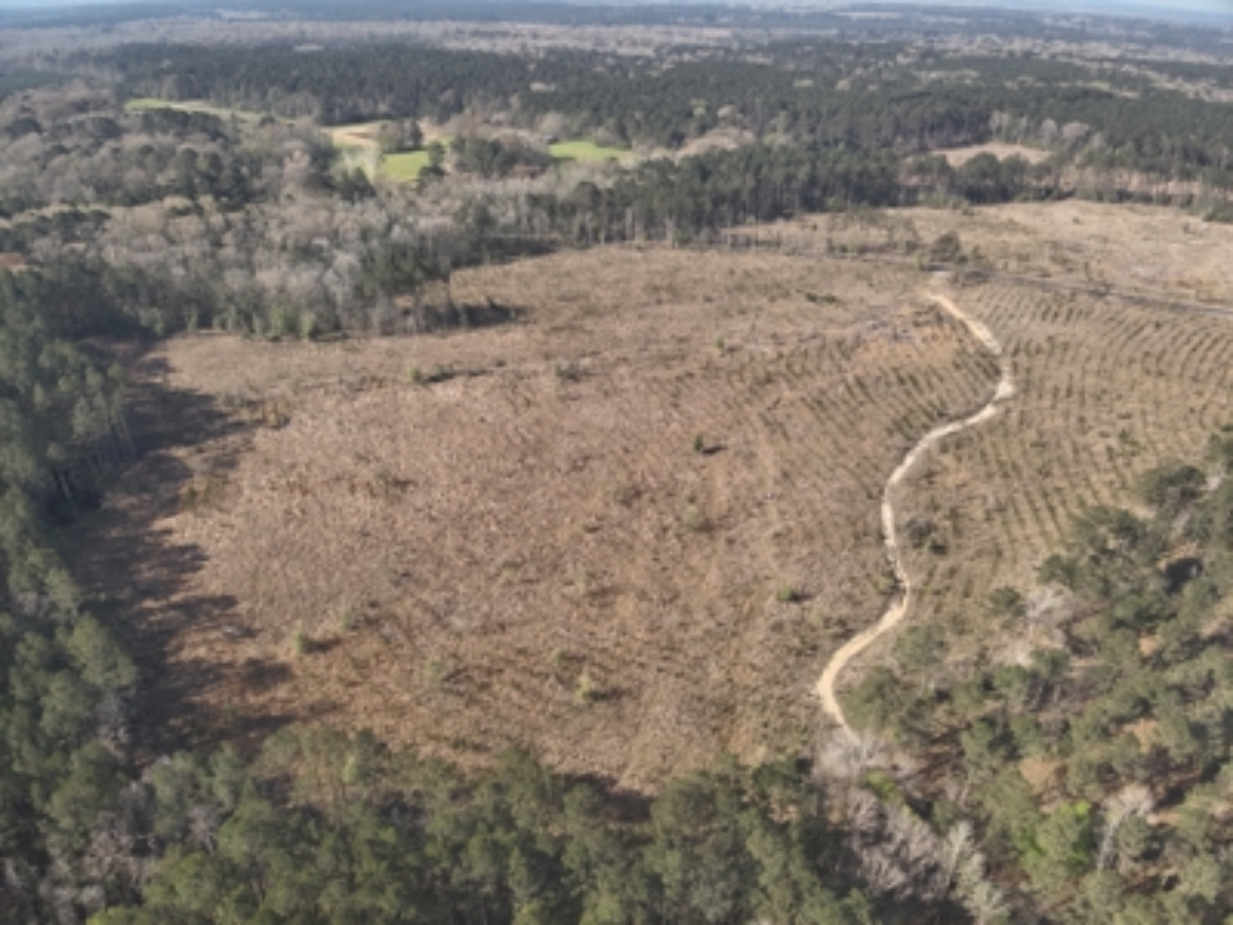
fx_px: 855
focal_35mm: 24
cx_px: 616
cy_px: 462
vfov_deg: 56.8
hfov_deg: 71.6
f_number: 2.8
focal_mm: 4.4
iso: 100
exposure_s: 1/640
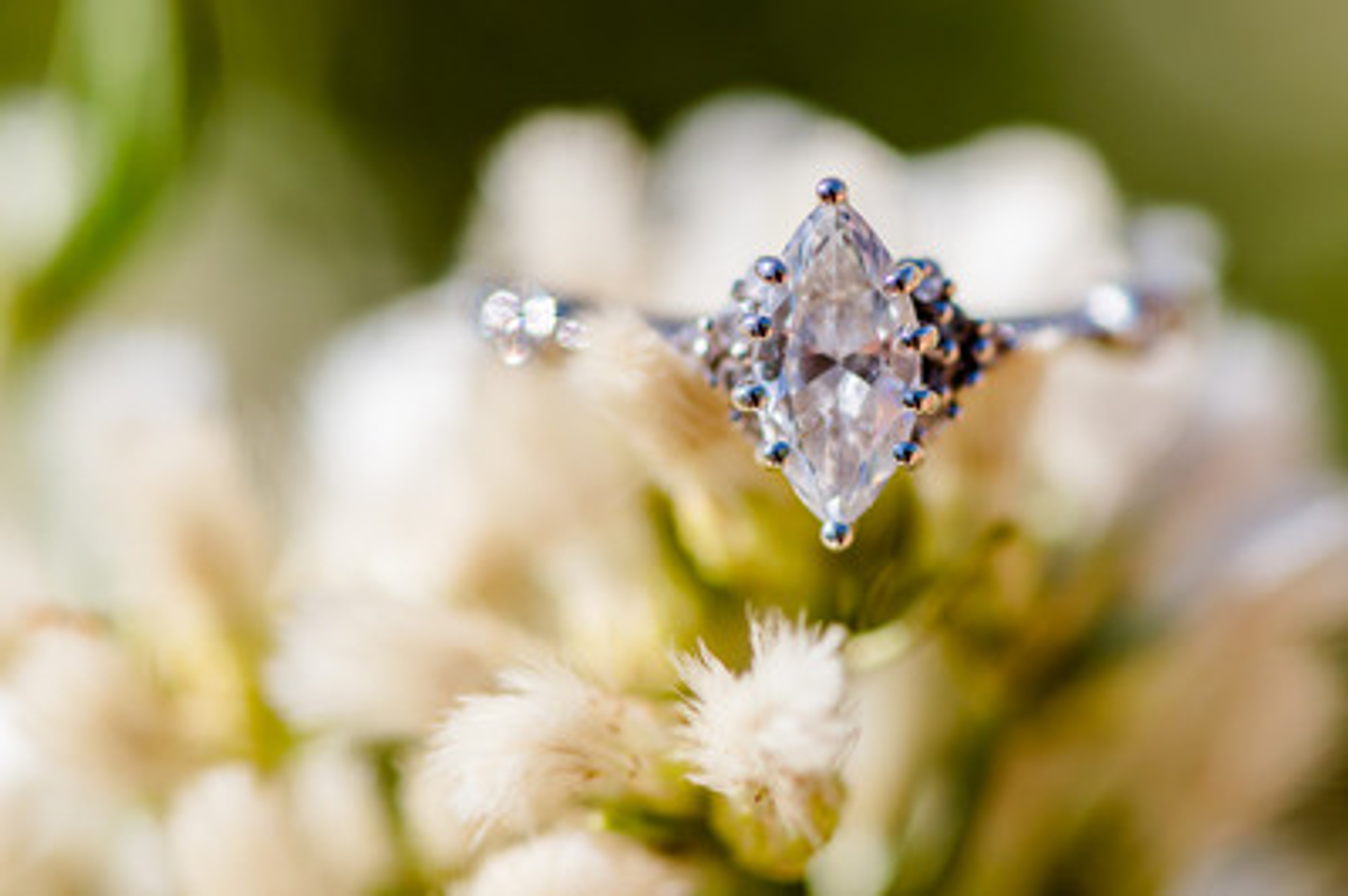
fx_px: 5436
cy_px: 336
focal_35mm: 145
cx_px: 659
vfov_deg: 9.4
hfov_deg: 14.1
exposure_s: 1/2500
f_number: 5.6
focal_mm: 105
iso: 200
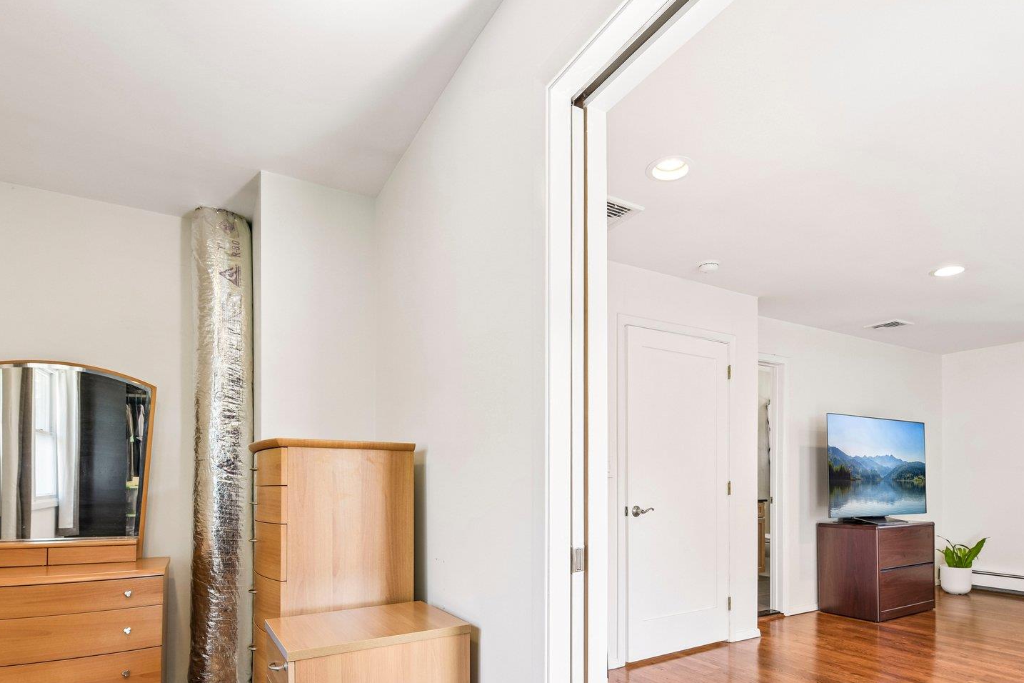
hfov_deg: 83.9
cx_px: 531
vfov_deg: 59.6
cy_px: 486
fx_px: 569
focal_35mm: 20
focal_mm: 14
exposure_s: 1/10
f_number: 8
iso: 400
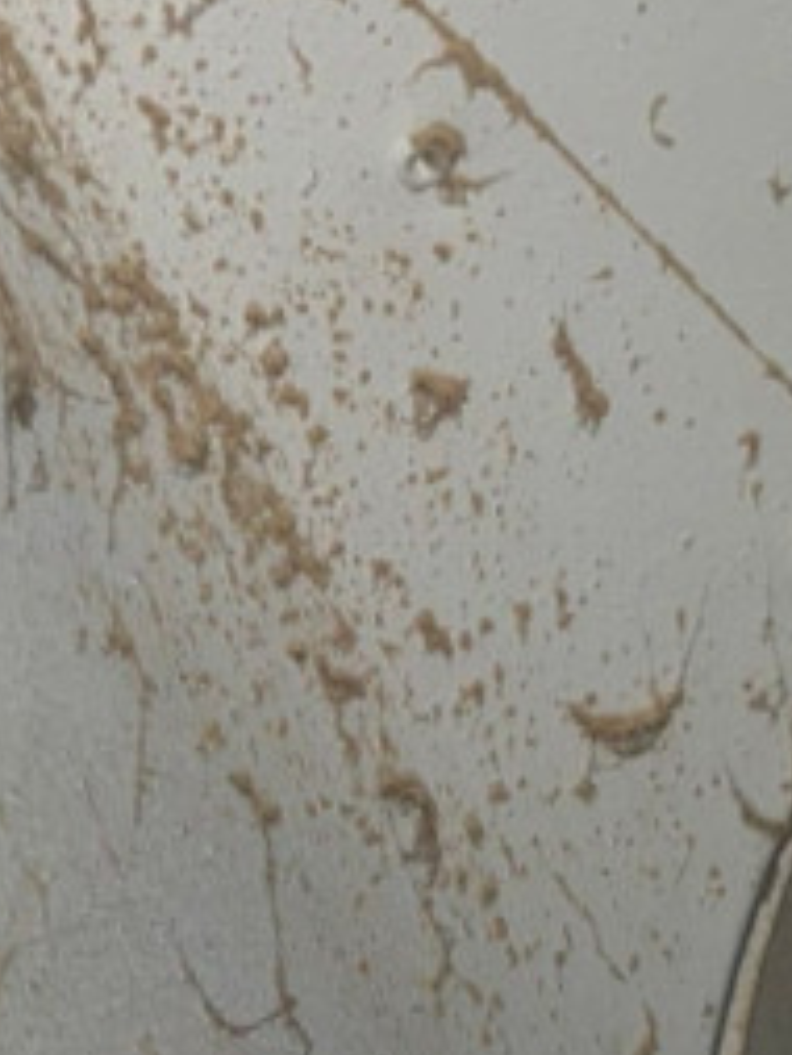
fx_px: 6614
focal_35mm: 217
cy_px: 1224
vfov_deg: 9.0
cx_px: 1238
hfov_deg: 6.7
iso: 20
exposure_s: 1/23
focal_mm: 6.6
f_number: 2.8
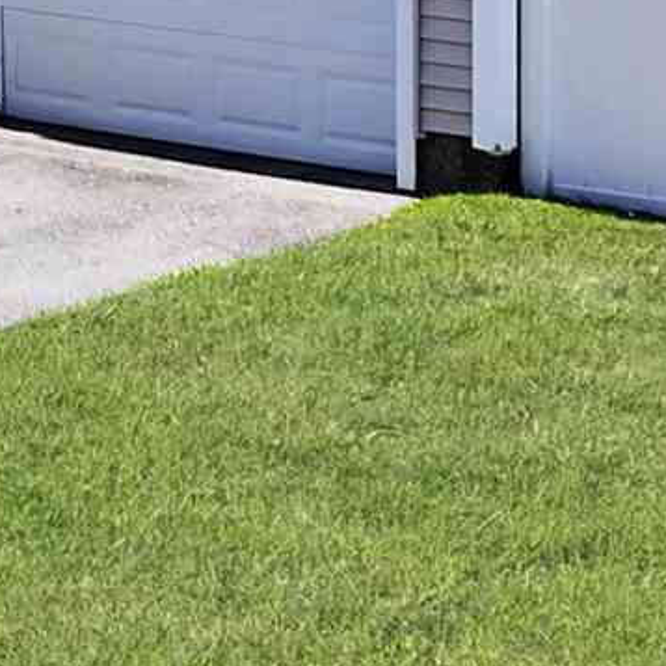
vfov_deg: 9.5
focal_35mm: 182
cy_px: -161
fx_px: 3962
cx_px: -264
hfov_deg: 9.4
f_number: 2.8
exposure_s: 1/2000
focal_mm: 12.29
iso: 170
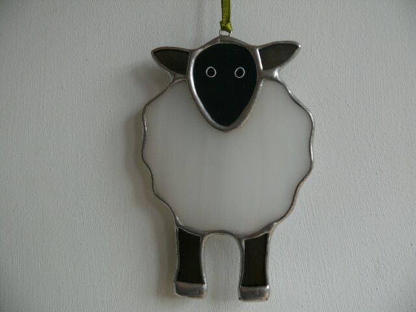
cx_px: 208
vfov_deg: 40.7
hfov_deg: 52.6
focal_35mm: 35
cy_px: 156
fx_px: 421
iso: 100
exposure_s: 1/100
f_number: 2.8
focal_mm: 7.4
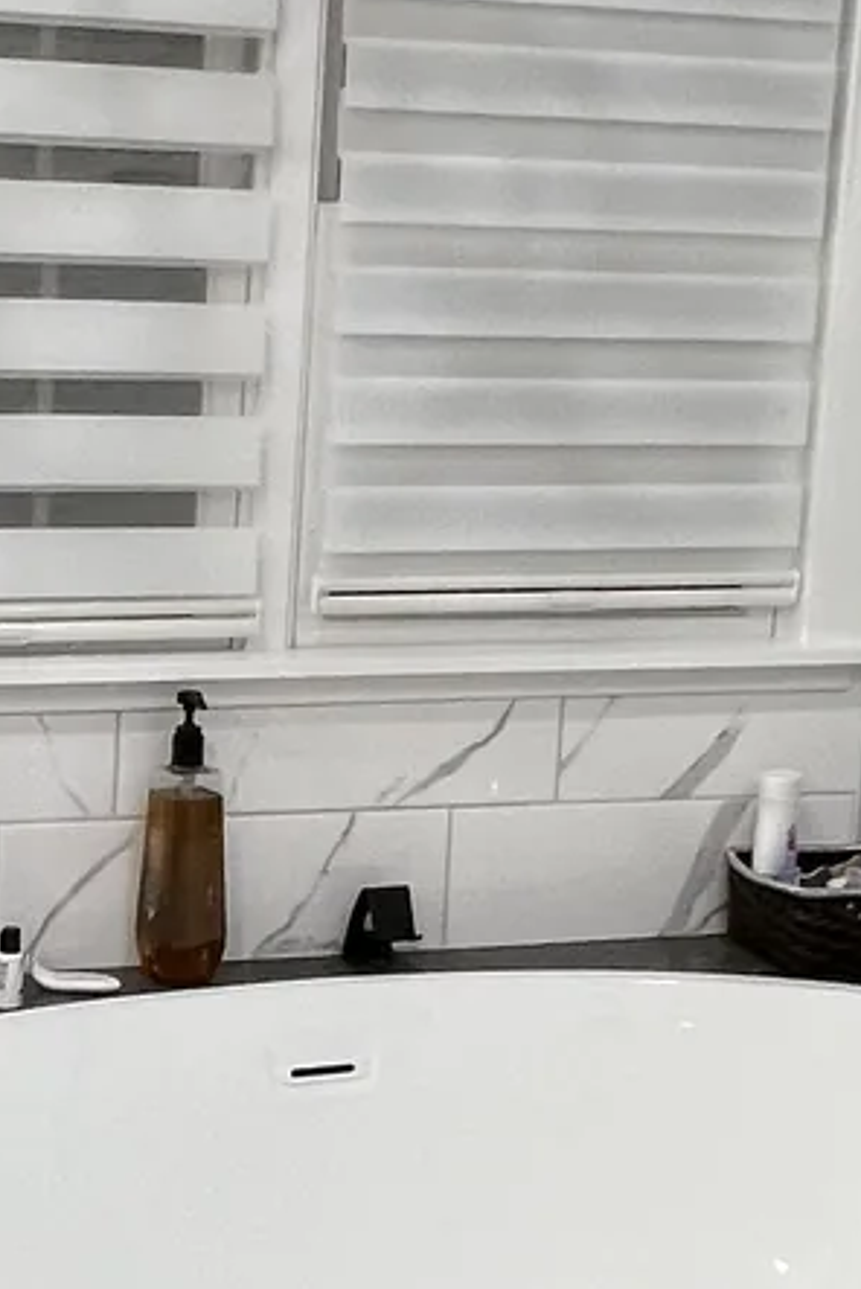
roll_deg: -2.5
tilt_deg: -9.9
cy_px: 649
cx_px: 177
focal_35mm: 61
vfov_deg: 32.9
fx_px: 2185
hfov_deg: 22.0
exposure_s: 1/120
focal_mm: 1.6
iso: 160
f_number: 1.8
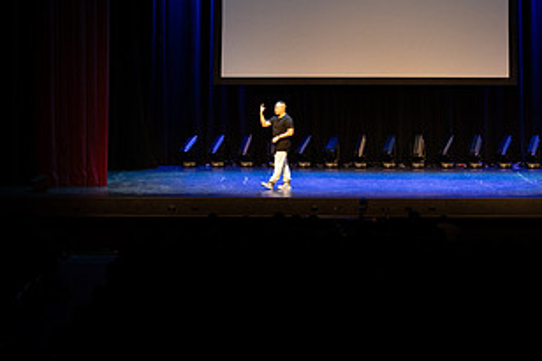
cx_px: 340
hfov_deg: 13.2
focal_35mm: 155
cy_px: 47
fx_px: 2332
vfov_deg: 8.8
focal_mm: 70
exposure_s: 1/200
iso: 1250
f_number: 2.8
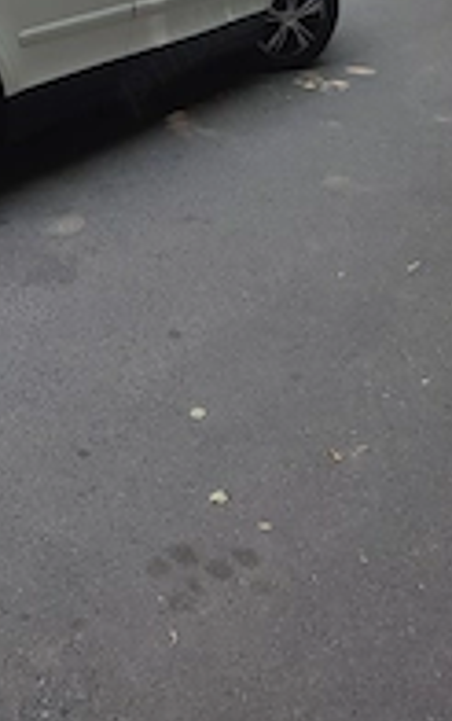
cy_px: 59
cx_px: 22
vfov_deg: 35.1
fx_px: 1061
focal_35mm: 54
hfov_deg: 23.2
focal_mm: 6.04
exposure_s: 1/238
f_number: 1.9
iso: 50
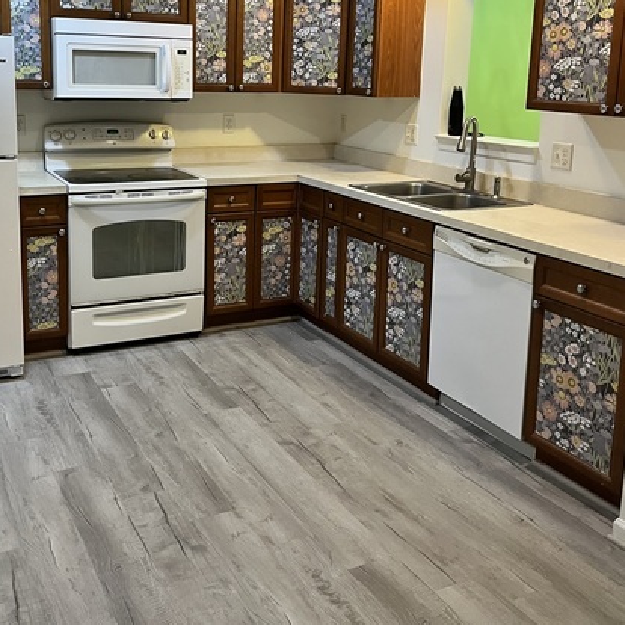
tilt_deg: -10.2
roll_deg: -0.5
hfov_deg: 44.8
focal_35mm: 37
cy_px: 205
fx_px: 756
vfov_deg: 44.2
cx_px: 266
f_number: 1.6
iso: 320
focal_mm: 5.1
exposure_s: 1/60
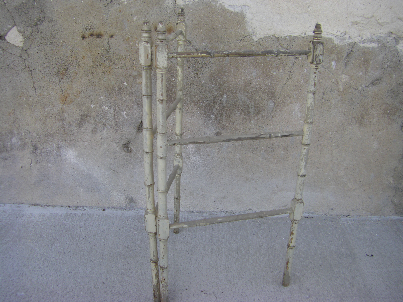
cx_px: 206
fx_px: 454
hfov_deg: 47.9
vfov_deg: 36.8
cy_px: 152
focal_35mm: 39
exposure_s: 1/50
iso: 64
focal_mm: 6.3
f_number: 3.5
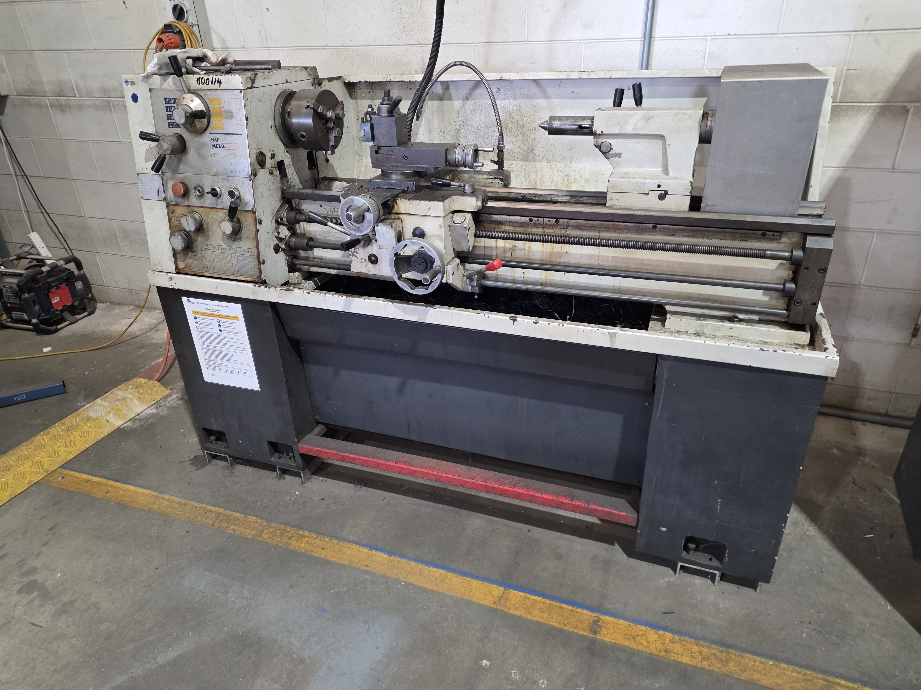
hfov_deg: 73.9
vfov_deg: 58.9
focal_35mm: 23
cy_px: 345
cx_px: 460
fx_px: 612
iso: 640
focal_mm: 6.25
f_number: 1.7
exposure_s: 1/100
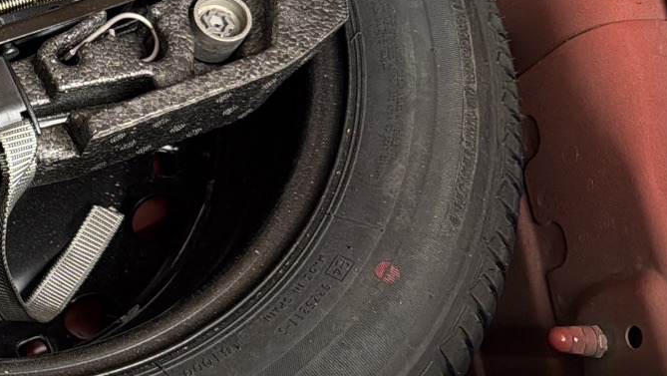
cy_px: 9
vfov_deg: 15.8
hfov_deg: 23.8
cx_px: -260
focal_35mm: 75
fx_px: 1327
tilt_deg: -61.3
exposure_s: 1/65
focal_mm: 6.76
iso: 200
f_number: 1.78
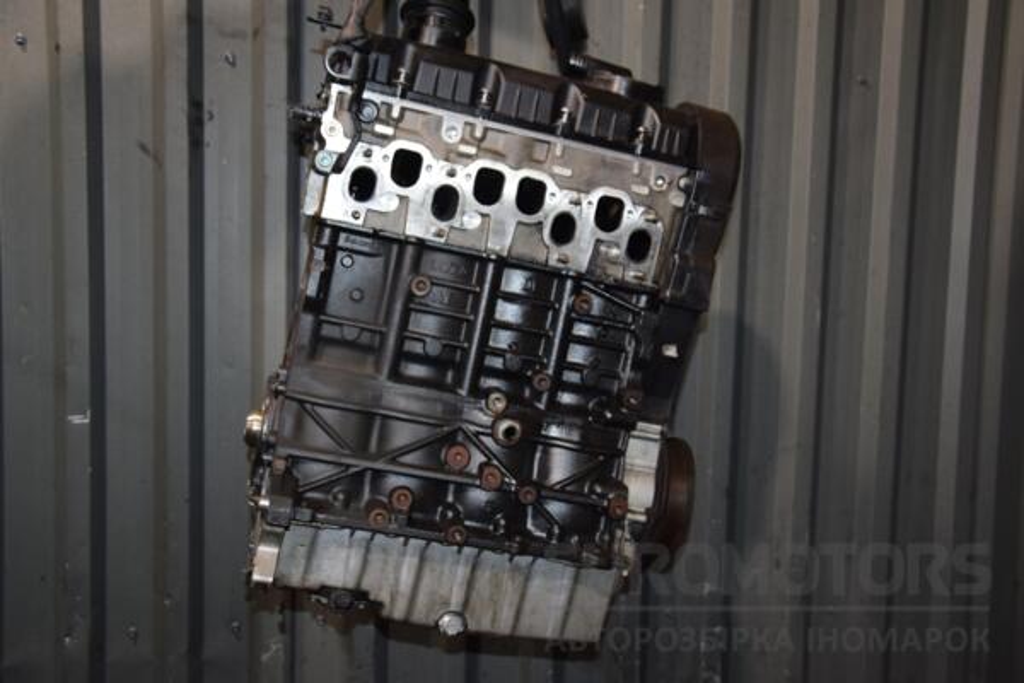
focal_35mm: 42
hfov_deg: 46.4
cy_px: 342
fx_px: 1195
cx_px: 512
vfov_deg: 31.9
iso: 800
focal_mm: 28
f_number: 5
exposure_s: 1/60
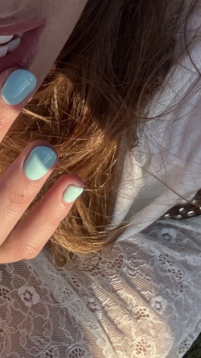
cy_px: -9
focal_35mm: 69
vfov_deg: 28.5
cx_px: -22
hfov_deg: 16.9
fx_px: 654
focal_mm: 2.69
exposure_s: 1/607
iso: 25
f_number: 1.9
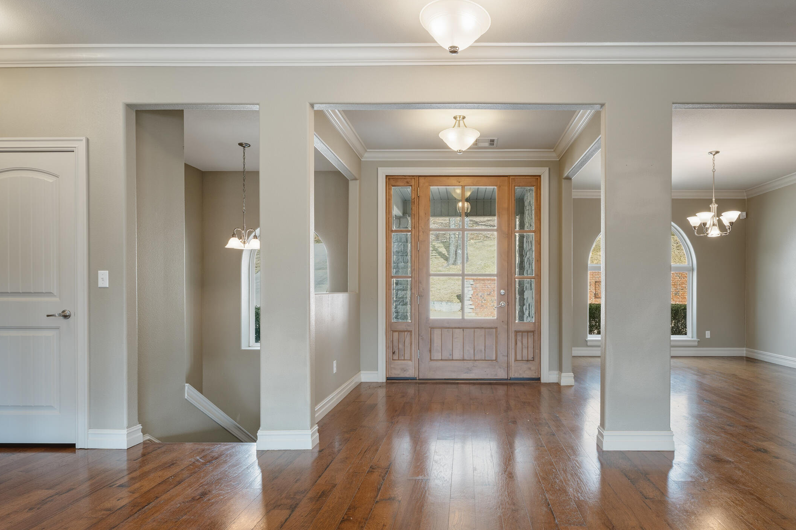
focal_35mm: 21
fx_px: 460
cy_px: 299
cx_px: 458
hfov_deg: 81.1
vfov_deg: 59.7
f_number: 8
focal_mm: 17.7
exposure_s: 1/160
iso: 160
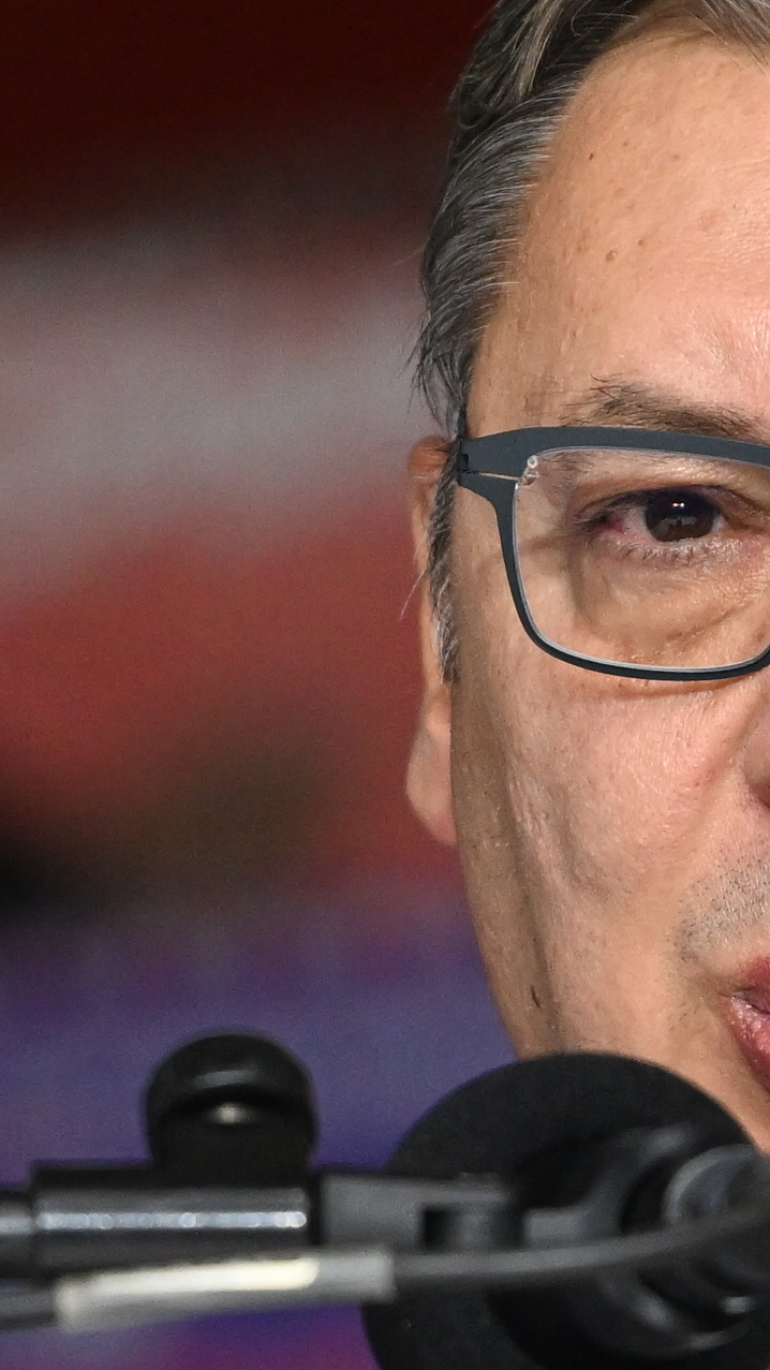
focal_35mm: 315
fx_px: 11437
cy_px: 686
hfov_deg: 3.9
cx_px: 545
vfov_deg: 6.9
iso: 2000
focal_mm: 200
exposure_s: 1/1000
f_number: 4
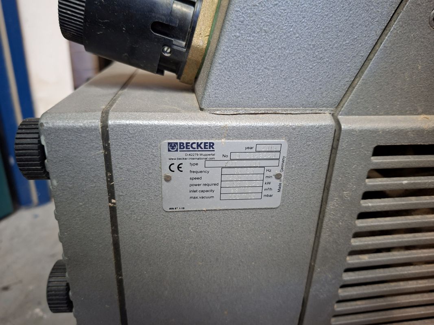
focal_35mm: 23
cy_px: 162
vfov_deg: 58.9
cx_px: 217
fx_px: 288
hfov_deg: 73.9
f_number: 1.8
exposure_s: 1/33
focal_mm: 5.54
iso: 400
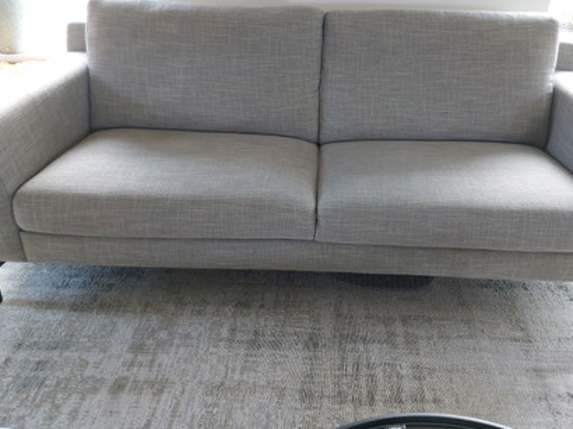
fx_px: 496
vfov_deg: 46.6
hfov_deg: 59.8
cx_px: 326
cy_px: 177
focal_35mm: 30
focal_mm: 5.23
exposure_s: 1/33
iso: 200
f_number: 1.8
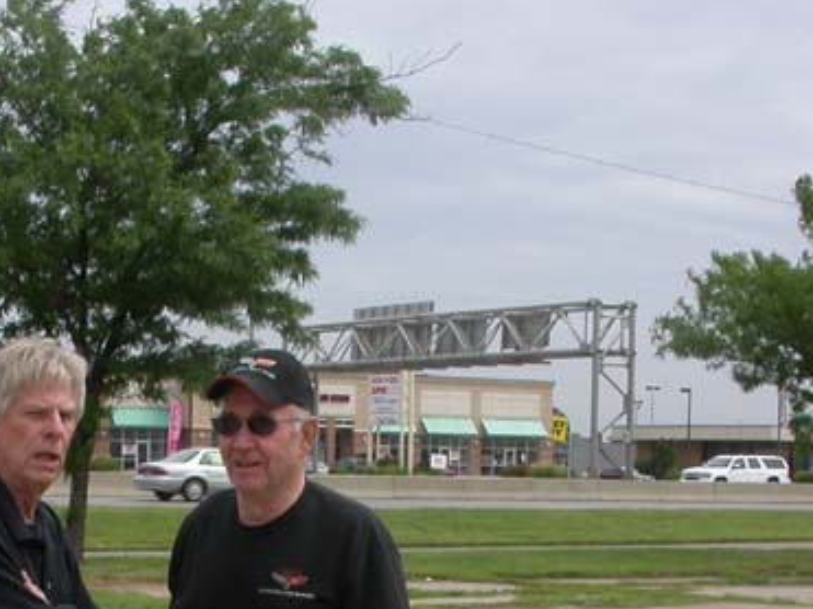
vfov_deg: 17.6
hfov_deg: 23.7
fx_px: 1925
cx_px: 252
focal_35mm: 82
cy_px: 581
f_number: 6.7
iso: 100
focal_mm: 7.85
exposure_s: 1/350
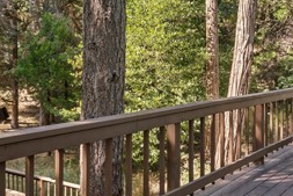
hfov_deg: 39.7
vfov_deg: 27.0
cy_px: 70
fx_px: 405
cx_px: 159
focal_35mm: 50
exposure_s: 1/10
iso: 100
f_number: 13
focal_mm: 19.7
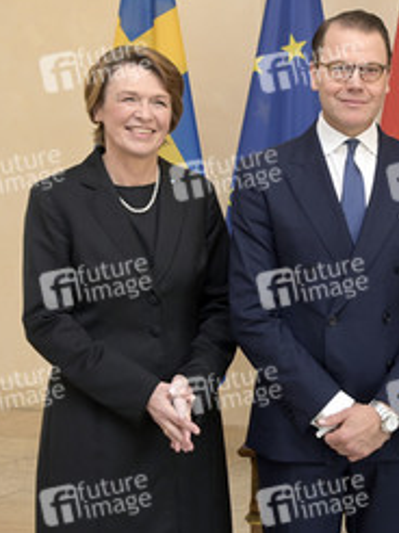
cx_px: 472
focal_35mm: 97
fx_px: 1493
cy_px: 230
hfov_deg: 14.7
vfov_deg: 20.2
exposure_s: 1/80
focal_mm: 55
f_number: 5.6
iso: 1600
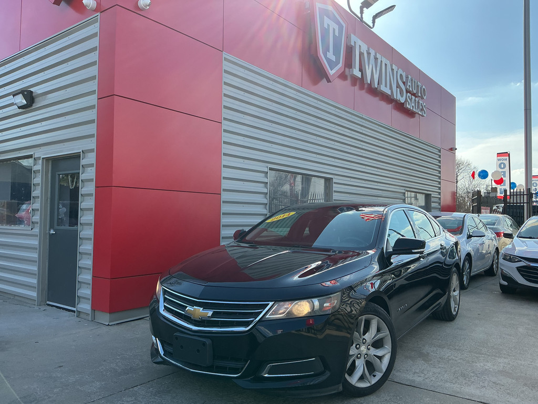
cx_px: 269
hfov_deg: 61.7
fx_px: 451
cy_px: 202
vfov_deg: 48.2
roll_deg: -1.1
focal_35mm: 29
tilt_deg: +3.1
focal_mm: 3
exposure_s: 1/929
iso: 25
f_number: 1.8
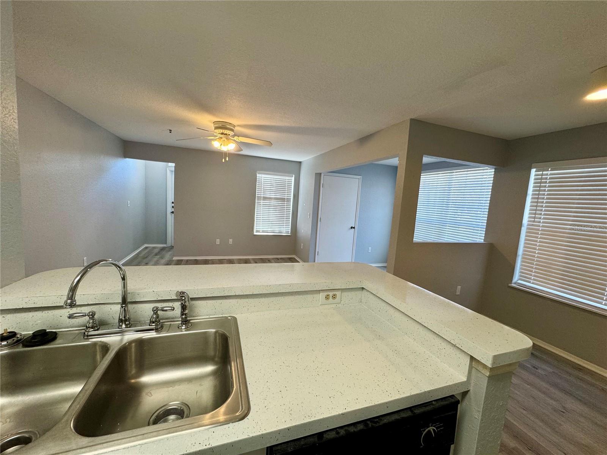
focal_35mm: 14
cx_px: 304
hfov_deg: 102.1
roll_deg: -3.3
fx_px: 245
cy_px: 228
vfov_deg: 85.7
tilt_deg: -6.4
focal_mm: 2.22
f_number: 2.2
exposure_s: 1/120
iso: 160
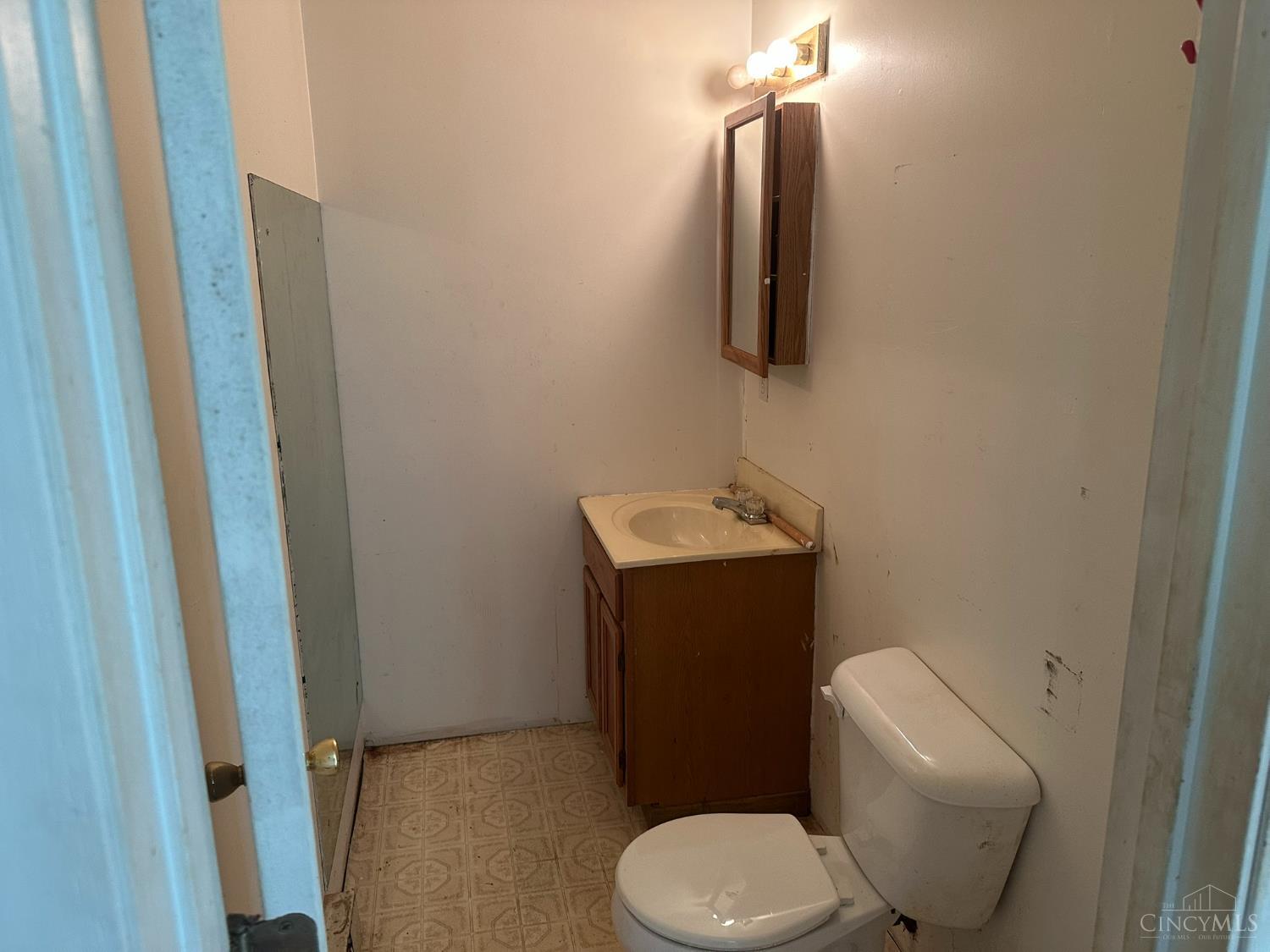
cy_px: 476
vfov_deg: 56.8
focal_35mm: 24
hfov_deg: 71.6
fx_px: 881
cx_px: 635
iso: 250
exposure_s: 1/60
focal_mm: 6.86
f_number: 1.78
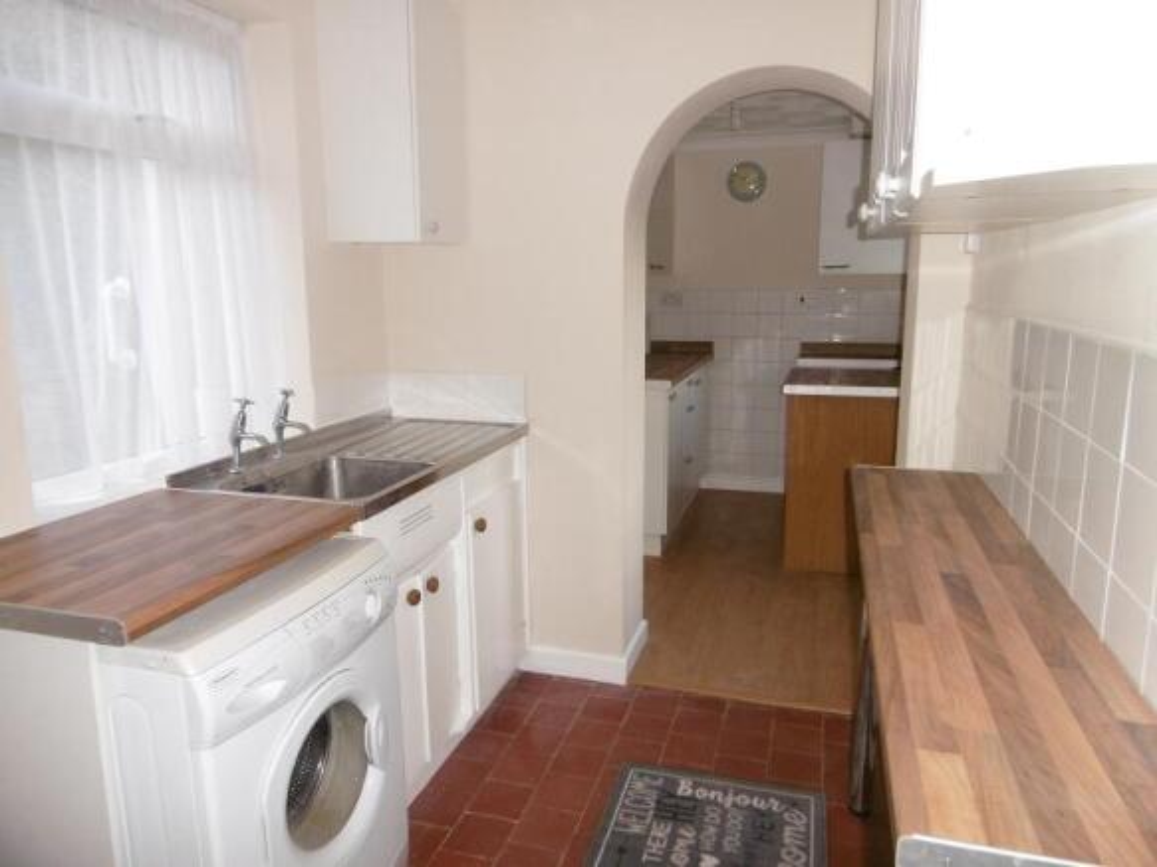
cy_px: 434
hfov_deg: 71.6
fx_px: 802
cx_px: 578
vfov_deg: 56.8
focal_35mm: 24
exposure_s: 1/60
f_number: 3.1
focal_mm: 4.3
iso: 200
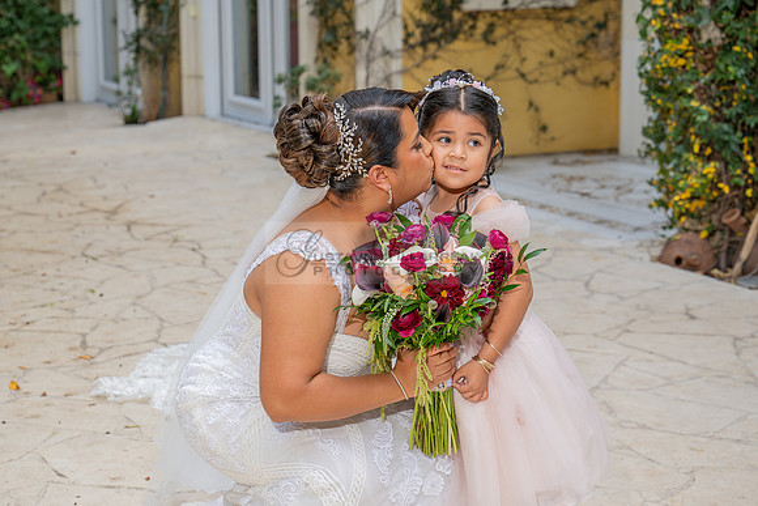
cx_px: 346
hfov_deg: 26.0
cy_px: 235
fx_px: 1642
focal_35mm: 78
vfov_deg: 17.5
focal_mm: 70
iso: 200
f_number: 5
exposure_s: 1/200
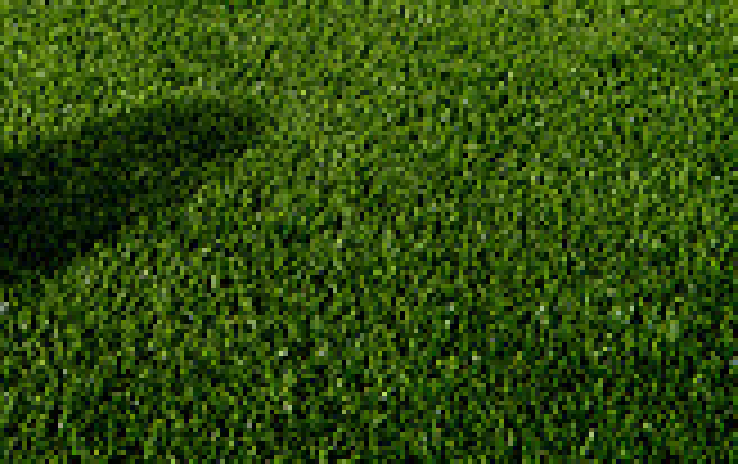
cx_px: 94
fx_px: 1349
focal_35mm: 67
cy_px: -509
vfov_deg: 15.1
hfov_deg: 29.5
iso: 200
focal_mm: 24
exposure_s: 1/250
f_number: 8
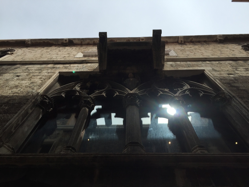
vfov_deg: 48.2
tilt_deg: +66.9
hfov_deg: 61.7
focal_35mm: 29
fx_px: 209
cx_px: 124
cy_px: 94
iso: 32
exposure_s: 1/2326
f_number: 2.2
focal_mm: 4.15
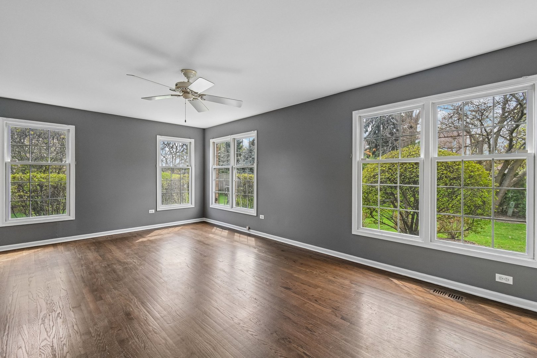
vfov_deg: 77.3
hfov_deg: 100.4
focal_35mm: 15
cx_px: 268
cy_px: 179
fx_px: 224
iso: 160
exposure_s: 1/15
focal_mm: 10
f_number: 8
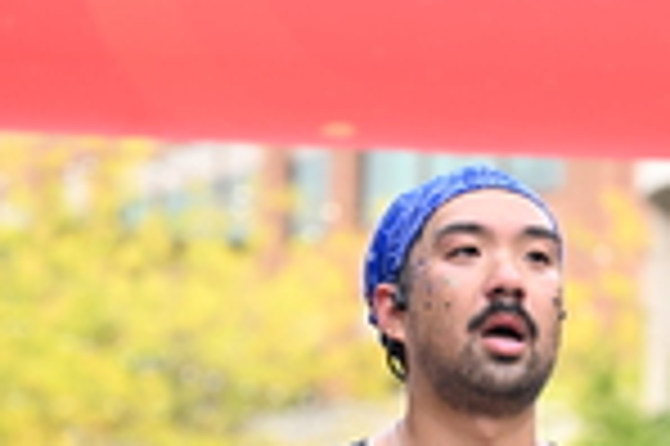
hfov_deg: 8.0
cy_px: 599
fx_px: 4815
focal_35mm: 259
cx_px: 447
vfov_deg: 5.3
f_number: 2.8
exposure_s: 1/1250
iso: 640
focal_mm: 70
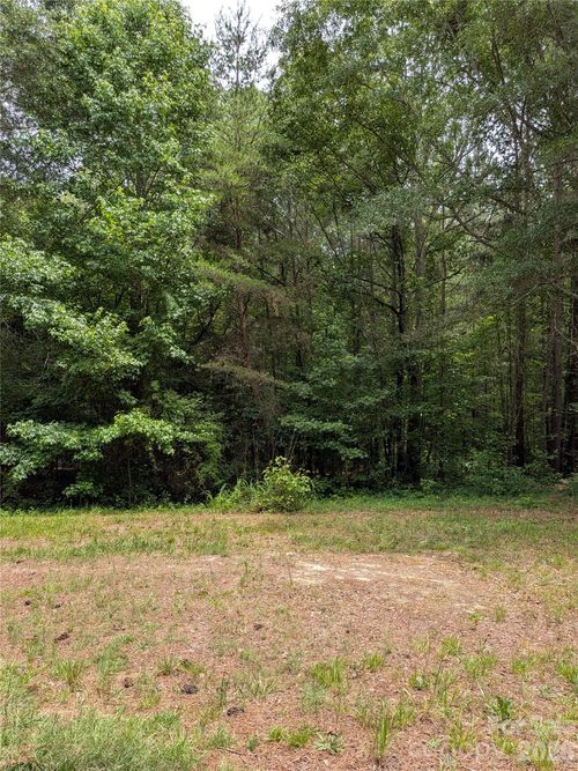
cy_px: 386
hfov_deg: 56.8
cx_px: 289
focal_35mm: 24
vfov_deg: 71.6
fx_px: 534
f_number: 1.7
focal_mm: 4.53
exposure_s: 1/481
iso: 23
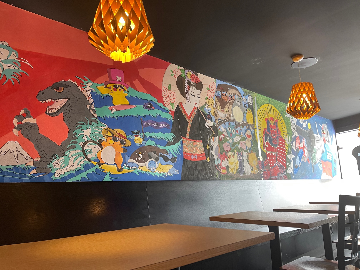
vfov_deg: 53.1
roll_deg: +1.6
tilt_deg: +10.7
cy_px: 135
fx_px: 270
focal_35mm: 26
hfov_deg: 67.3
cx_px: 180
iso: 160
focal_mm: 5.1
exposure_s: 1/60
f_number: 1.6
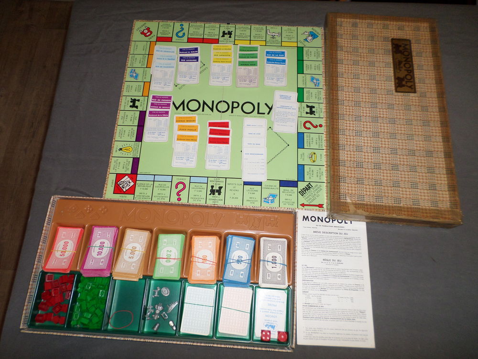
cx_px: 239
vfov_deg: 54.9
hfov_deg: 69.4
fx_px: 345
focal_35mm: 25
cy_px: 180
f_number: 2.5
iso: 100
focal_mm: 4.5
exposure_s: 1/30
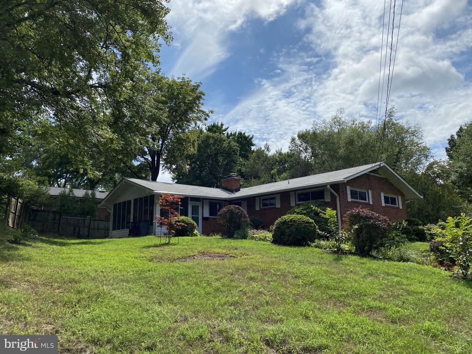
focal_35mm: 26
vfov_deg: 53.1
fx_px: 355
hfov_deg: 67.3
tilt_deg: +11.7
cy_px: 177
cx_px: 236
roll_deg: +0.2
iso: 32
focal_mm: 4.25
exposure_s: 1/6410
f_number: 1.8
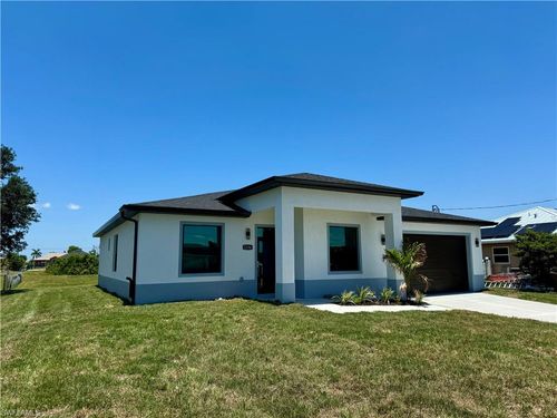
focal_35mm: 24
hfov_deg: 71.6
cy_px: 209
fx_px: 386
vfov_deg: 56.8
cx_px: 278
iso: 80
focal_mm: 6.76
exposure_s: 1/5348
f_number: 1.78
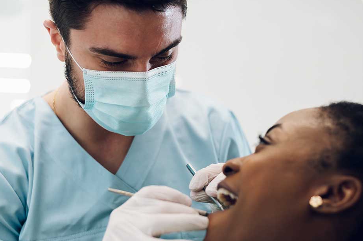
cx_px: 183
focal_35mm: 65
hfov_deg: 31.0
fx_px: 655
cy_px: 148
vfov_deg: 20.9
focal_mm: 50
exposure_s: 1/200
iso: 125
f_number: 2.8
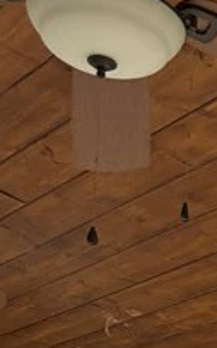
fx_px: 1215
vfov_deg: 14.5
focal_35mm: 128
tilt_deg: +3.3
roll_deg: -2.0
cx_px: 437
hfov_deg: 9.5
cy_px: 611
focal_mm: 6.76
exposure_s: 1/3096
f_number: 1.78
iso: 80
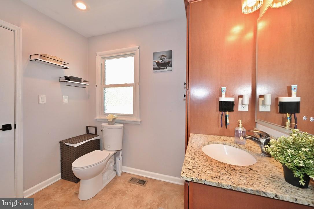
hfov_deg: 104.3
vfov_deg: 81.2
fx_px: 122
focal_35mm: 14
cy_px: 104
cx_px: 157
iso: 2500
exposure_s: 1/60
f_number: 10
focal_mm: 14
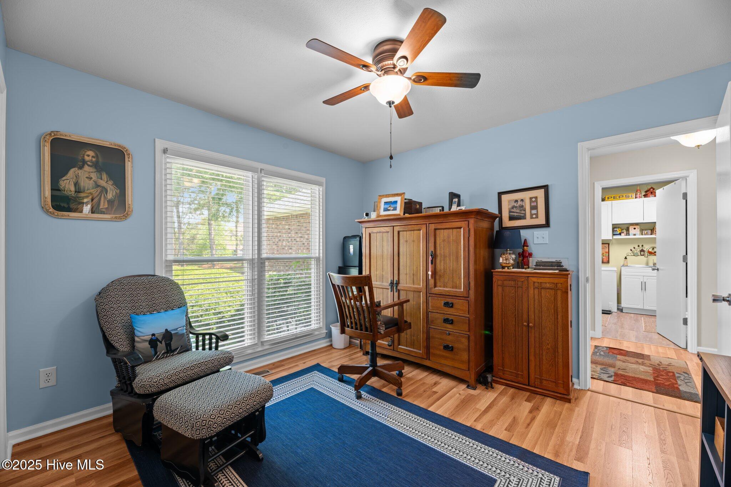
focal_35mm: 14
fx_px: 284
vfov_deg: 81.2
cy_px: 244
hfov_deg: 104.3
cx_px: 366
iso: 100
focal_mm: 14
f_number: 9
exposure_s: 1.3
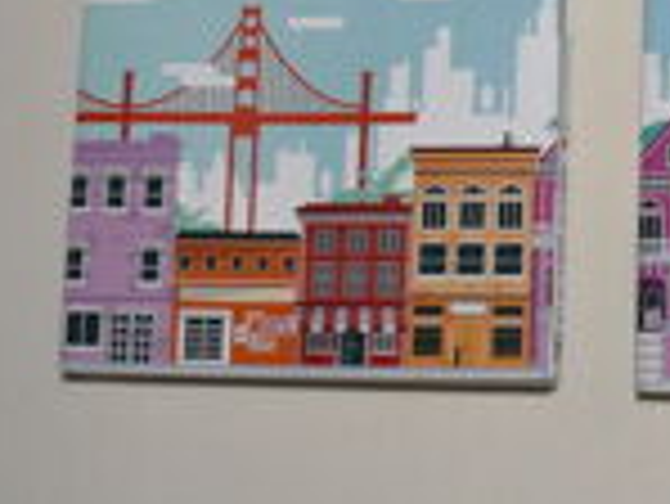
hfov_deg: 16.4
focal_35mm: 113
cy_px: 0
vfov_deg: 13.0
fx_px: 2189
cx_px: 881
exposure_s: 1/30
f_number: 2.8
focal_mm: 7.4
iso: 100
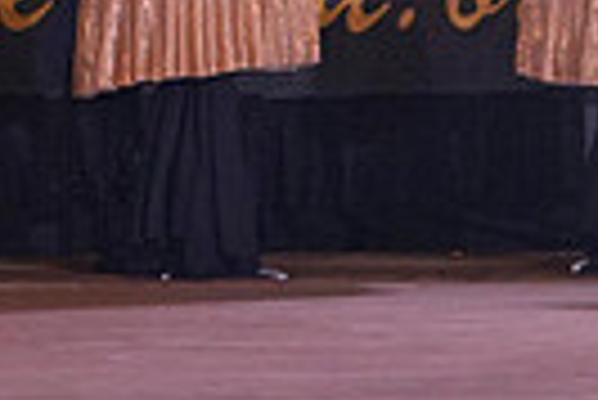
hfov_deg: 8.5
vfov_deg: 6.1
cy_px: -115
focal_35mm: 226
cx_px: -674
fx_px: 3758
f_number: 4
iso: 2000
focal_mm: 35
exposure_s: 1/400
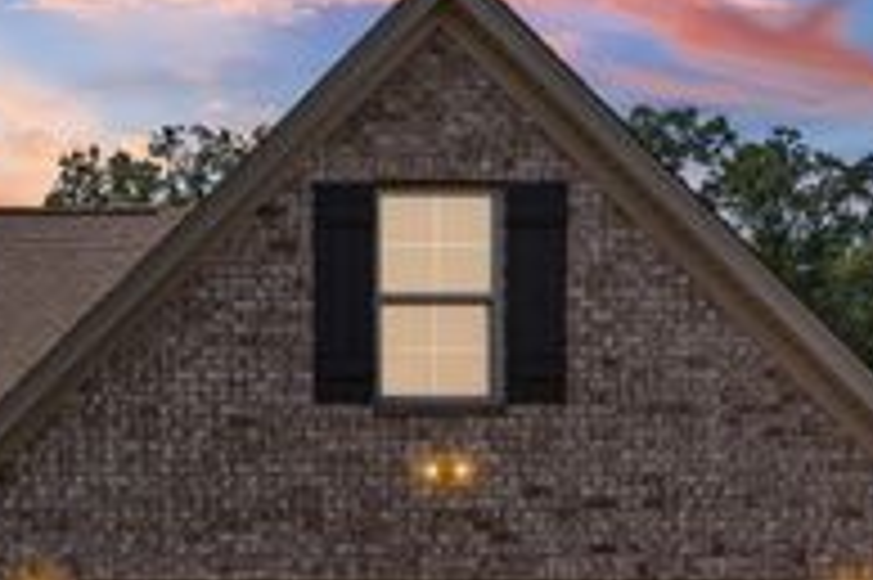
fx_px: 1938
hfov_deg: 24.1
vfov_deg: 16.7
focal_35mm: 80
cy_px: 546
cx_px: -22
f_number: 9.5
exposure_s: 1/350
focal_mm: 31
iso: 800
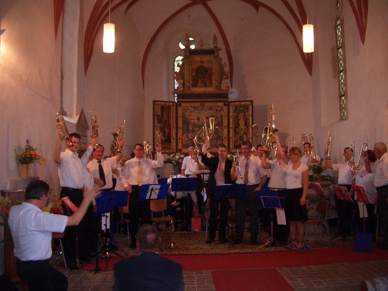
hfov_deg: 52.6
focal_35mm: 35
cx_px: 194
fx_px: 392
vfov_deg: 40.7
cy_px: 146
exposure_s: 1/40
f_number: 2.6
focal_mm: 5.8
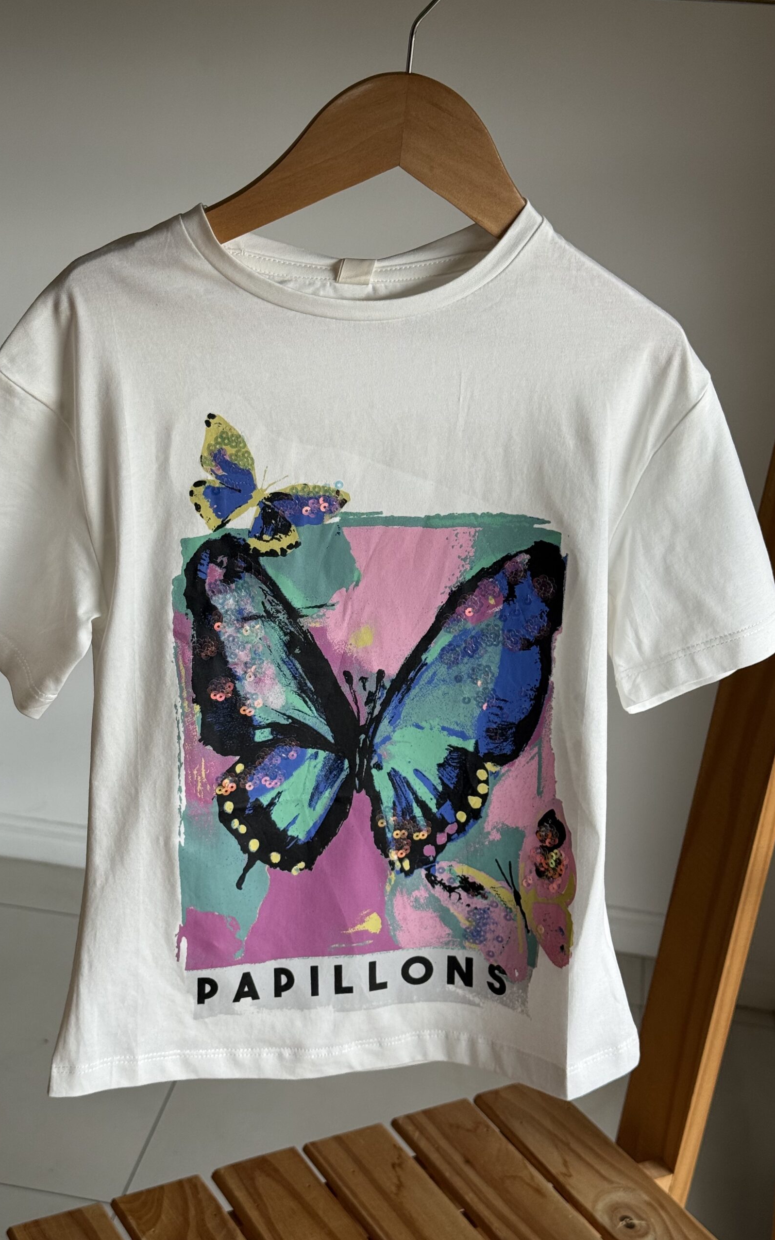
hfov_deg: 25.3
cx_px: 351
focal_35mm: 51
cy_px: 620
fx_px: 1724
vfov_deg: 39.6
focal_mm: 6.76
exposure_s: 1/121
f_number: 1.78
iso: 80
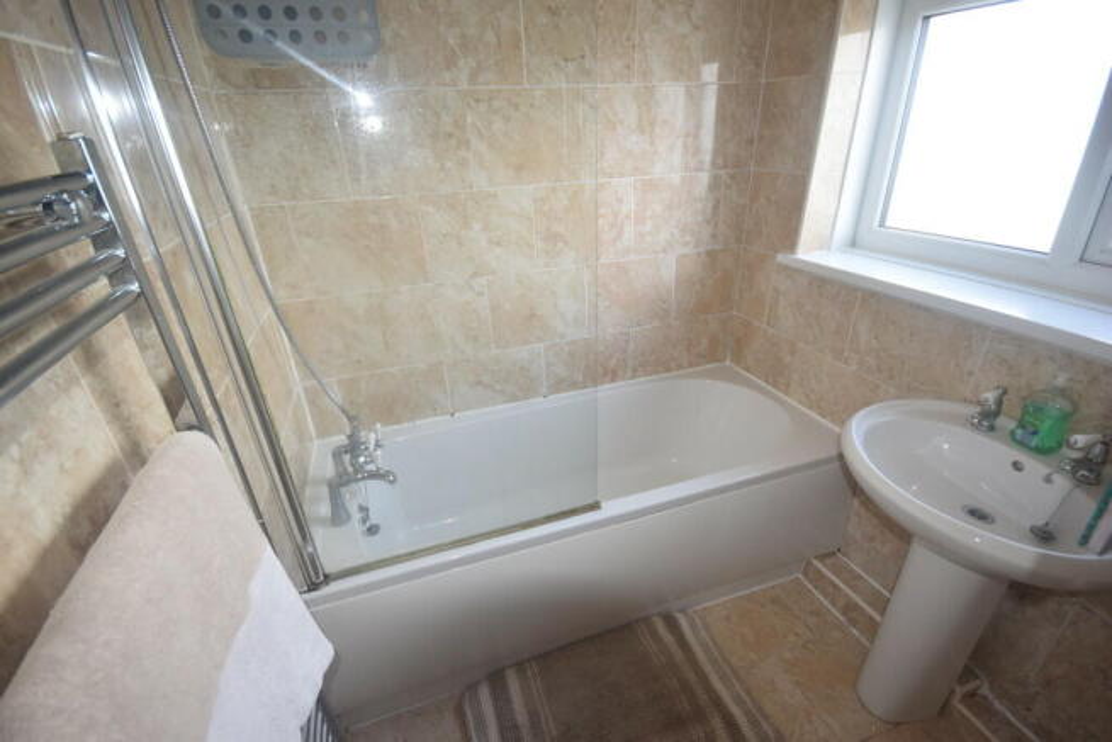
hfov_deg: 100.4
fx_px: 463
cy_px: 371
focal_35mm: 15
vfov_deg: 77.4
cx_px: 556
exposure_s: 1/125
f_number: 5.6
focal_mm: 10
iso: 640
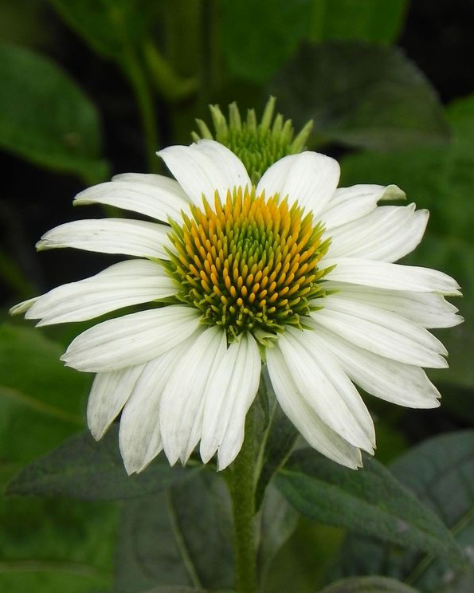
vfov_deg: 7.5
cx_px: 237
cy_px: 311
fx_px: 4543
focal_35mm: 259
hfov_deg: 6.0
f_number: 5
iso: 160
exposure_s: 1/500
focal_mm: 44
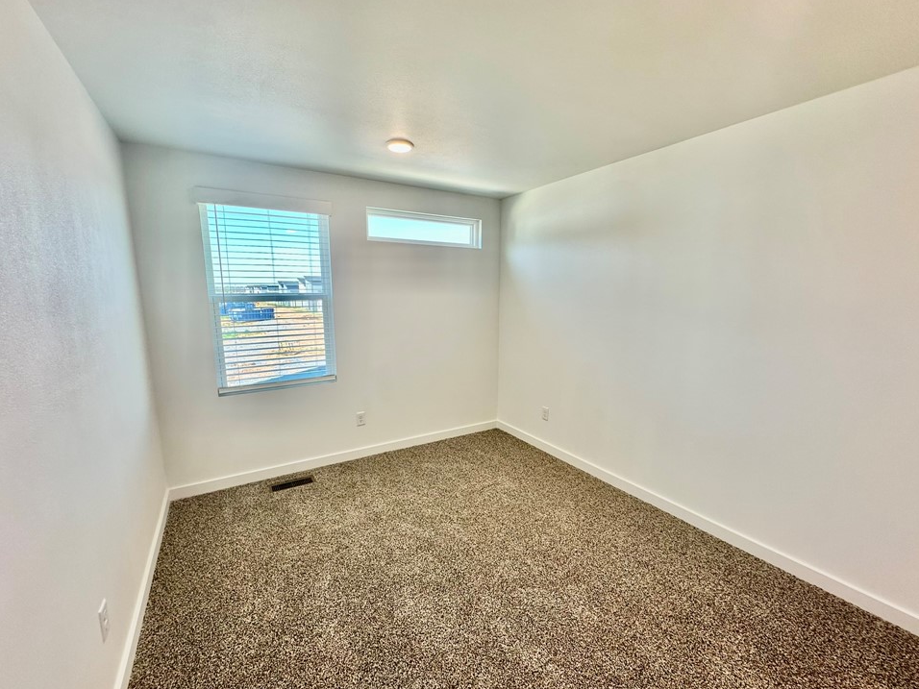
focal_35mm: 15
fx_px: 398
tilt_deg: -9.7
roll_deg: -0.3
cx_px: 460
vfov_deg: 81.7
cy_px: 359
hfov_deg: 98.2
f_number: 2.2
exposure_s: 1/120
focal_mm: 2.22
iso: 64
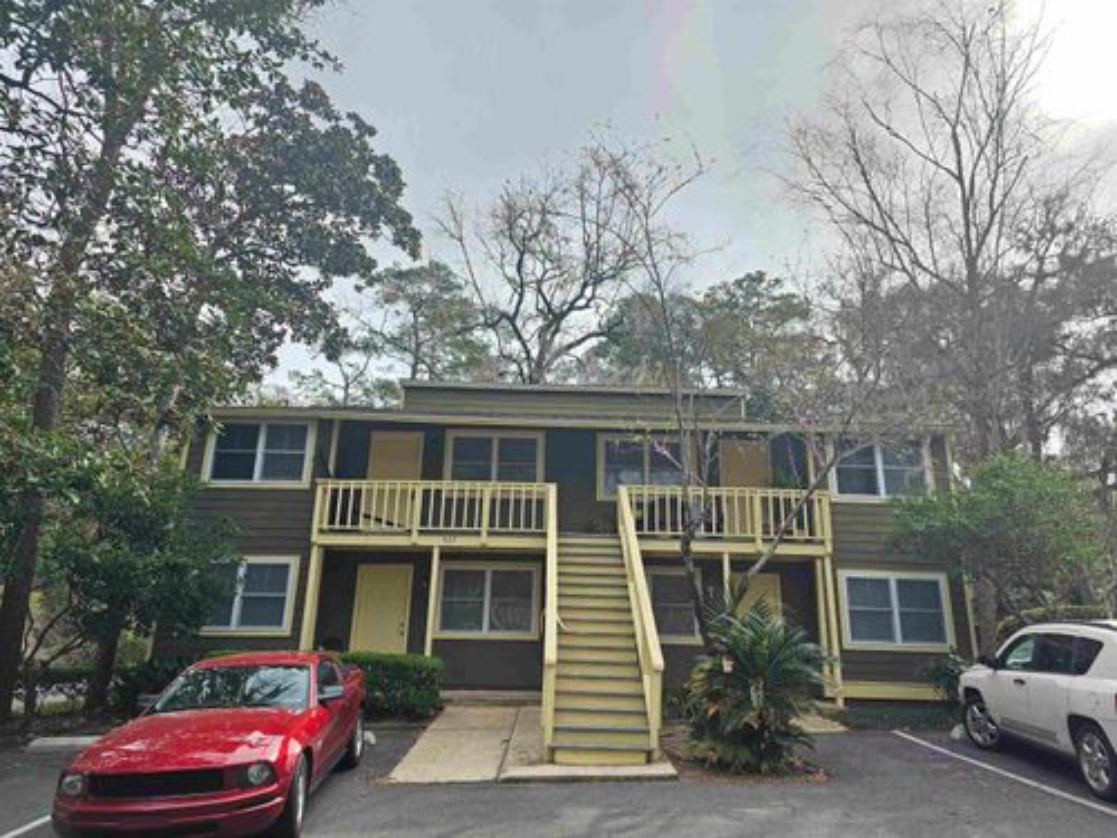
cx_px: 558
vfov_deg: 58.9
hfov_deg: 73.9
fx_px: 742
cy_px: 419
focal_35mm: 23
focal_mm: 6.3
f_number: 1.7
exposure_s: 1/222
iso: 10
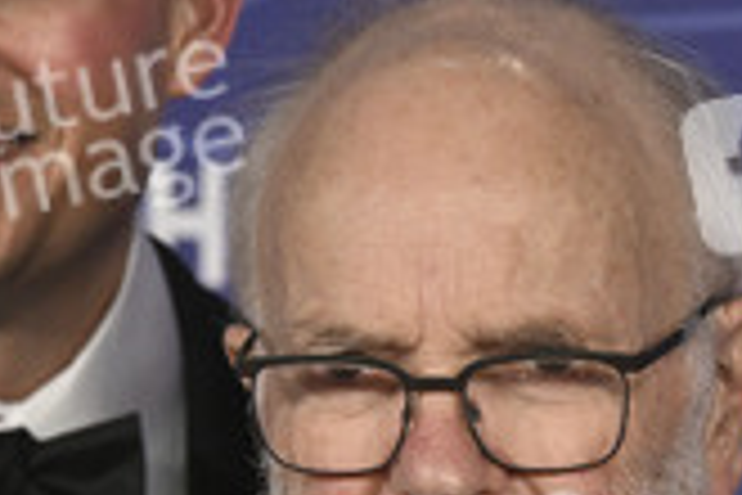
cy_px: 824
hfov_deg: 7.7
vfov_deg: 5.1
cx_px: 504
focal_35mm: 267
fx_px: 5503
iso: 2000
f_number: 4.5
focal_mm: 110
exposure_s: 1/320
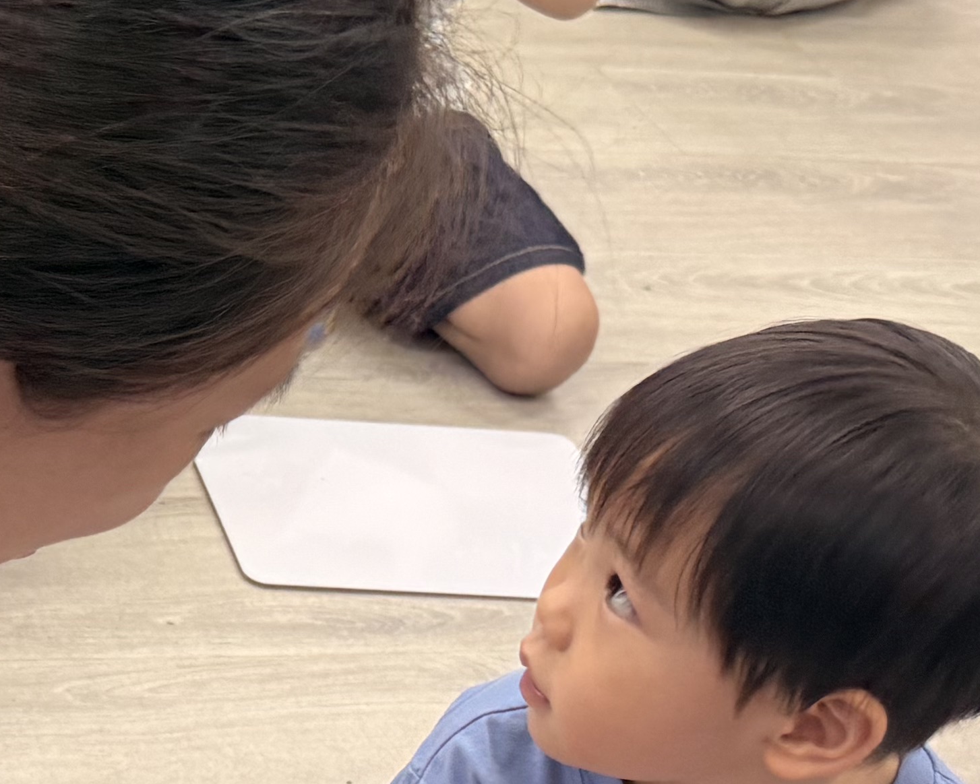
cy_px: 772
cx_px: -162
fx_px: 2669
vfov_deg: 16.4
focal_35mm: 92
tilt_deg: -37.0
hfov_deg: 19.7
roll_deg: -12.0
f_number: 1.78
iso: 160
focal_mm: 6.76
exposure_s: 1/100
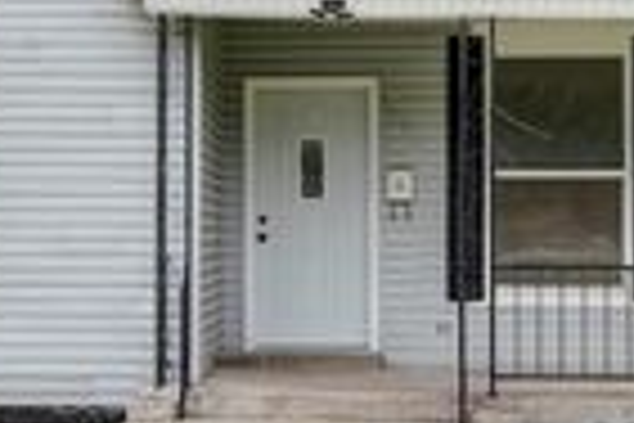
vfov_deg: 14.2
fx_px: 1691
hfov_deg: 21.2
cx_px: 337
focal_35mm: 96
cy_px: 169
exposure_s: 1/250
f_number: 6.7
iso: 100
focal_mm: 27
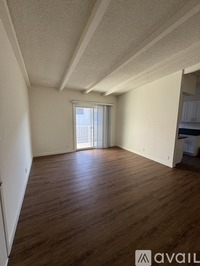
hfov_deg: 85.7
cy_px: 133
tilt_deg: -8.3
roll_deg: -0.4
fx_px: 108
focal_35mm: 14
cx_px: 100
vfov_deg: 102.1
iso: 100
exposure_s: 1/99
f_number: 2.2
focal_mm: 2.22
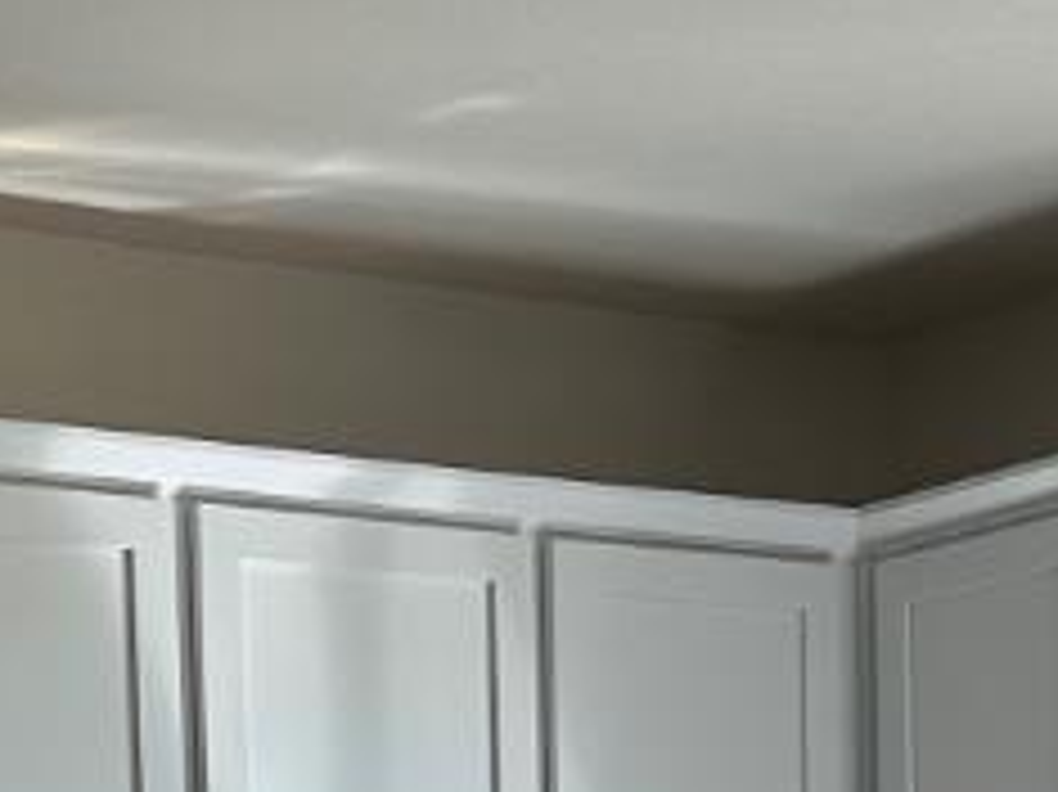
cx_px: 338
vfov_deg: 9.0
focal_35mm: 153
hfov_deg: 12.9
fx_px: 4674
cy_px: 1730
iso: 80
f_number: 1.78
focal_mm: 6.86
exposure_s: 1/319
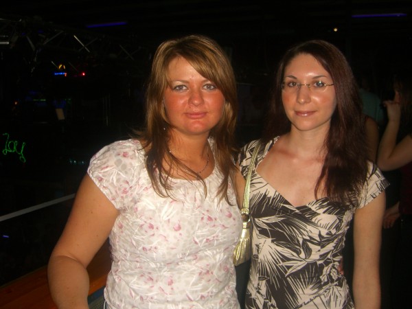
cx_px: 206
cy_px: 154
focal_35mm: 38
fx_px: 452
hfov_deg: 49.0
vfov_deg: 37.7
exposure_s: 1/60
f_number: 2.8
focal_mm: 7.9
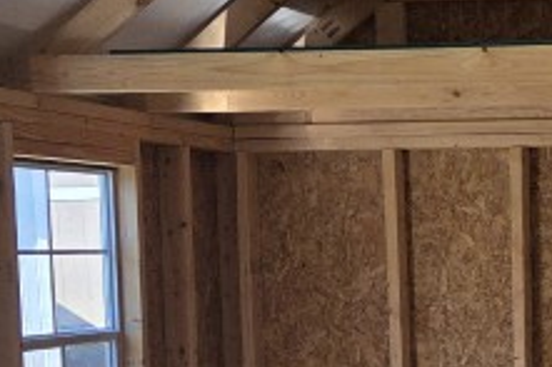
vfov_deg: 12.1
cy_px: 417
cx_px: 657
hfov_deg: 17.6
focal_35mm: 111
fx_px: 1701
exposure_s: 1/359
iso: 50
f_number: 1.8
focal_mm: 5.4
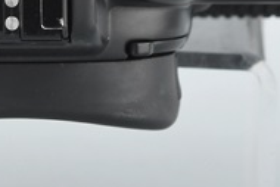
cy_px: -167
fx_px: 4810
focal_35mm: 618
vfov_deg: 2.2
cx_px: 122
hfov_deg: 3.3
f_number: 11
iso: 500
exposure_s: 1/200
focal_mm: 98
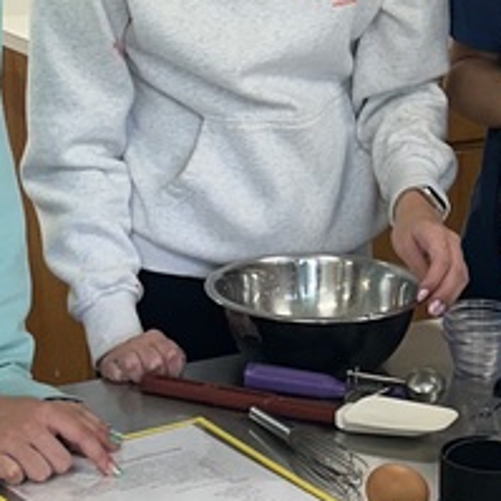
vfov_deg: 14.7
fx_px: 1932
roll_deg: -1.6
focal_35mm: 118
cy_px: 91
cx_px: 335
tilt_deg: -10.8
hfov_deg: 14.7
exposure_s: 1/120
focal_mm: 5.7
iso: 100
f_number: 1.5
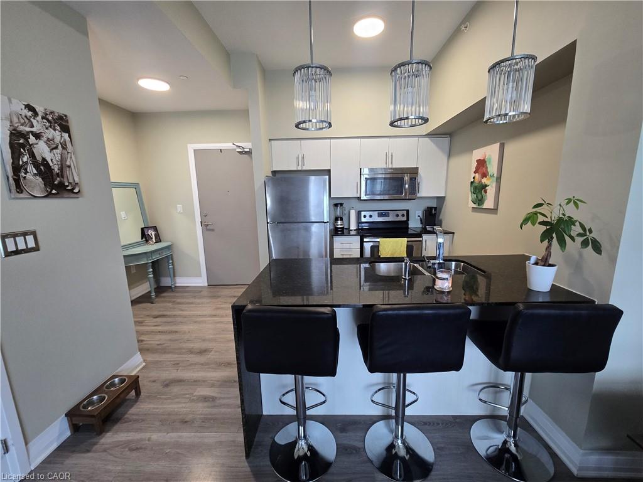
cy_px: 241
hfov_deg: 106.2
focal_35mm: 13
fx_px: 241
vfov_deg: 89.9
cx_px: 322
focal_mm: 2.2
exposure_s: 1/60
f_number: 2.2
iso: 200
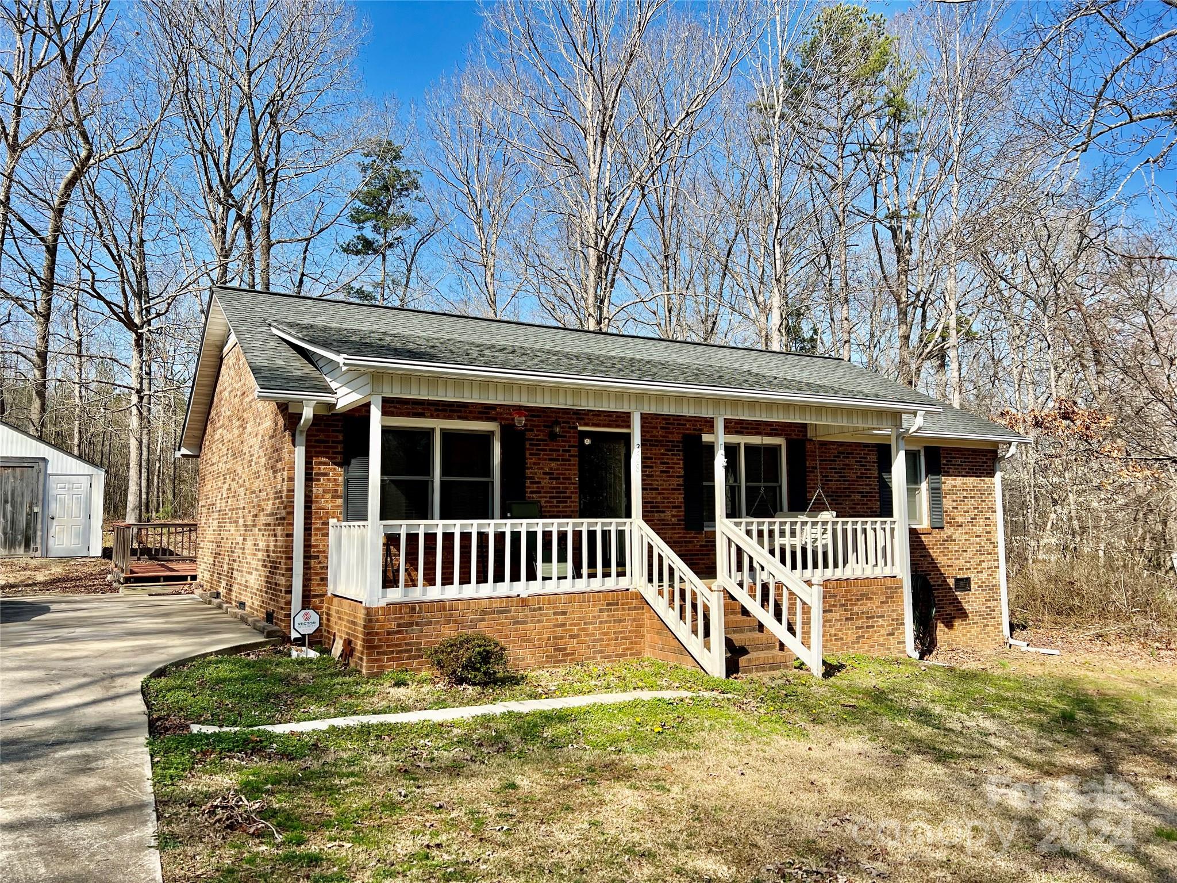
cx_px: 588
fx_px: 884
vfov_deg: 53.1
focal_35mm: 26
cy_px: 442
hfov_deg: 67.3
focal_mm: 5.7
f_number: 1.5
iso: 50
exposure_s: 1/3257
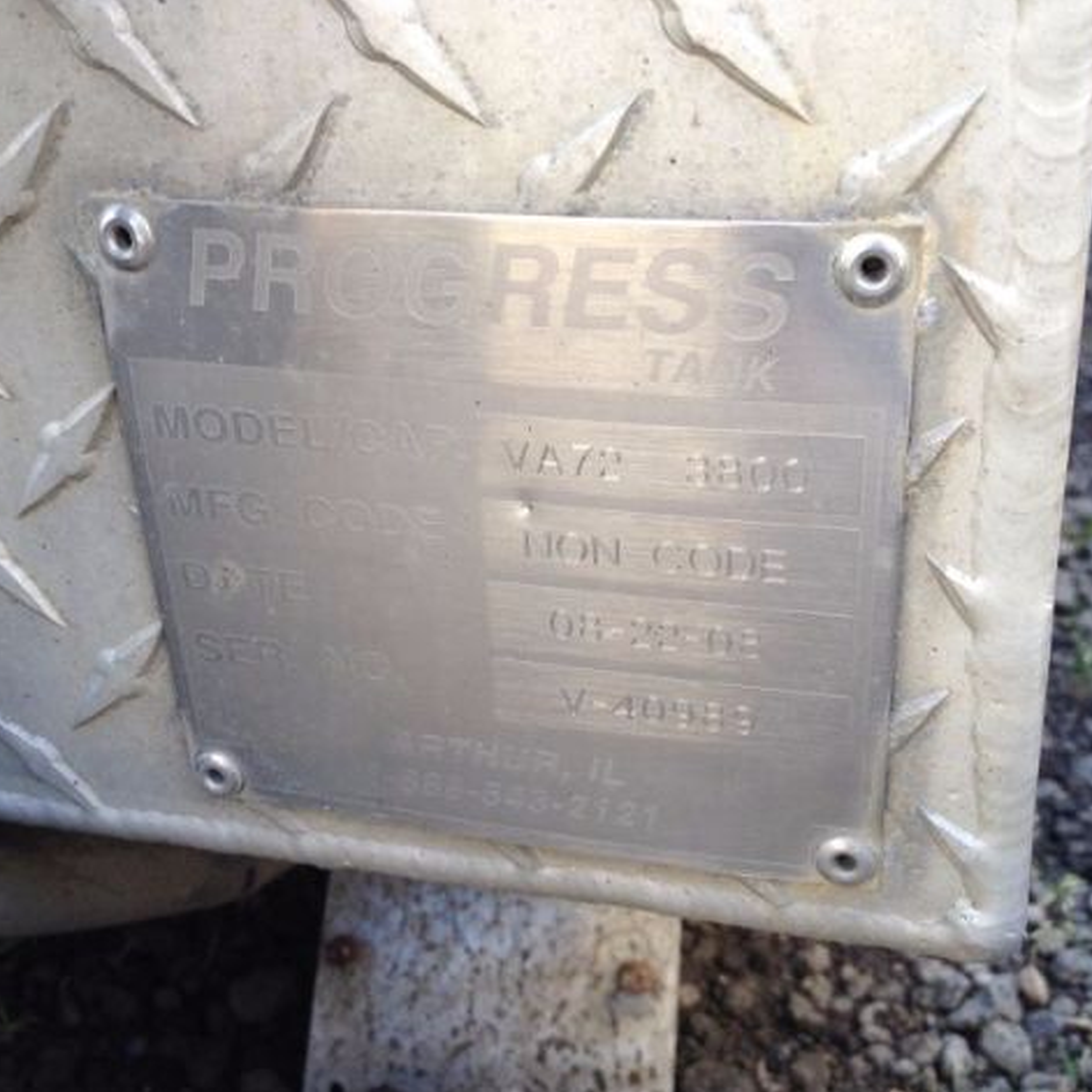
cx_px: 594
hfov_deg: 40.0
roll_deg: +2.5
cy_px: 549
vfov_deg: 40.0
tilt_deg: -24.6
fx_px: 1499
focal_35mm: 42
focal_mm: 4.28
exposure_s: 1/120
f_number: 2.4
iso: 50
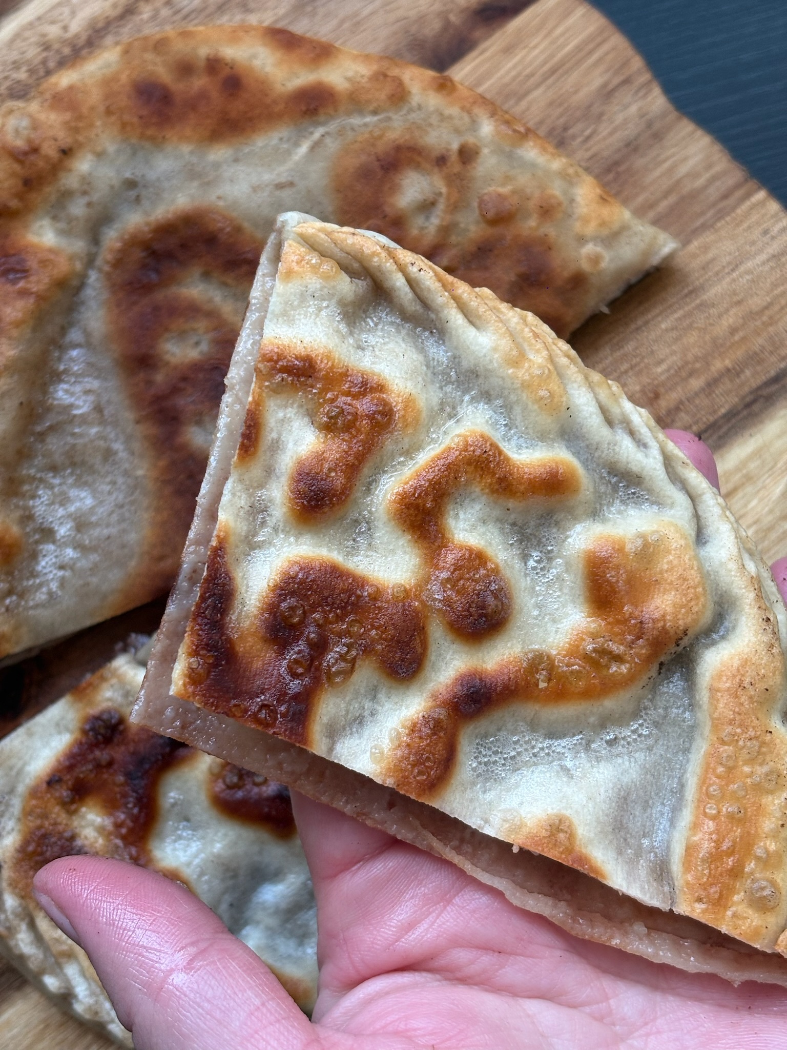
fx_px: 1576
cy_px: 525
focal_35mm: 52
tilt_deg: -79.5
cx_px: 394
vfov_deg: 36.8
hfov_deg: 28.0
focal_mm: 5.96
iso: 50
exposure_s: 1/50
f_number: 1.6
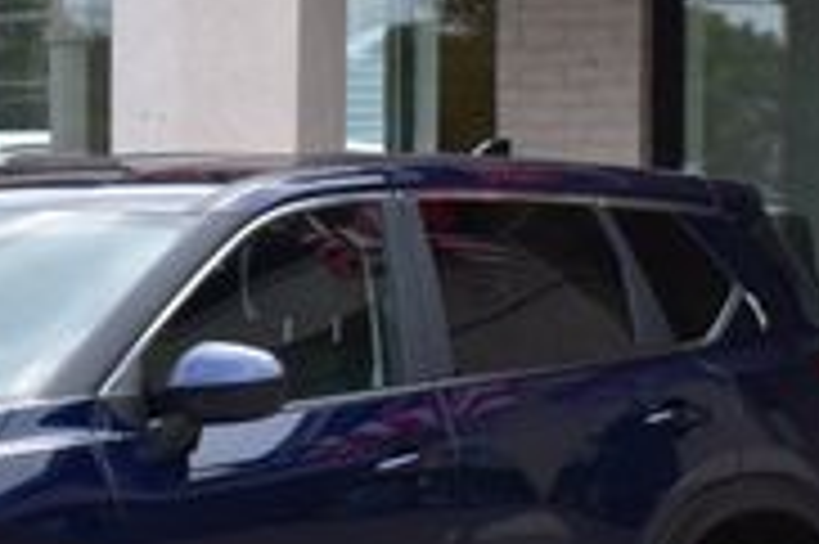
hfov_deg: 10.3
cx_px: 490
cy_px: 346
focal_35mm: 200
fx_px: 4546
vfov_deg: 6.9
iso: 400
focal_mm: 38
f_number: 10
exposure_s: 1/250
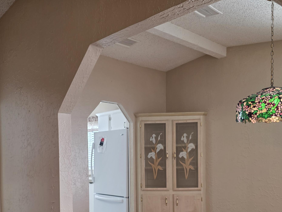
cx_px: 109
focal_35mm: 37
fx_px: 301
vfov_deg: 37.4
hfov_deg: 49.7
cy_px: 168
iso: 160
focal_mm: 6.3
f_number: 1.7
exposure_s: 1/120
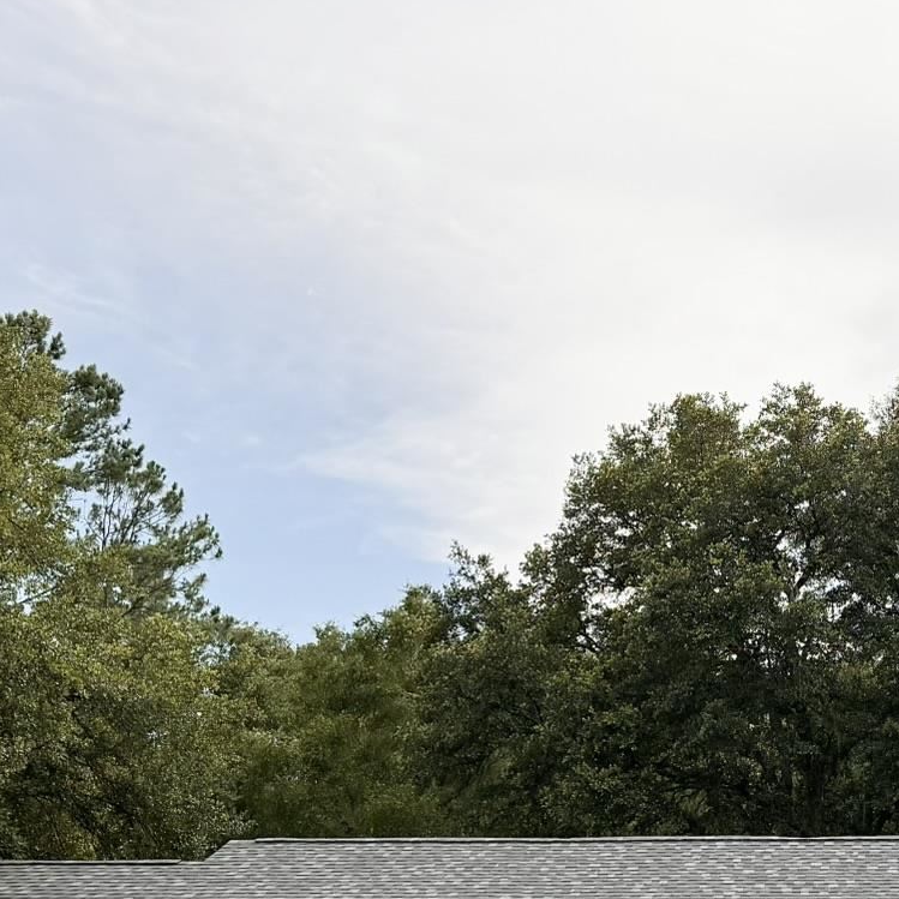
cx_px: 786
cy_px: 795
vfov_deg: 28.5
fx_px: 1704
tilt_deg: +11.4
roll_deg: -0.1
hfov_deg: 28.6
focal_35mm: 58
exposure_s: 1/4975
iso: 100
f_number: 1.78
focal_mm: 6.76
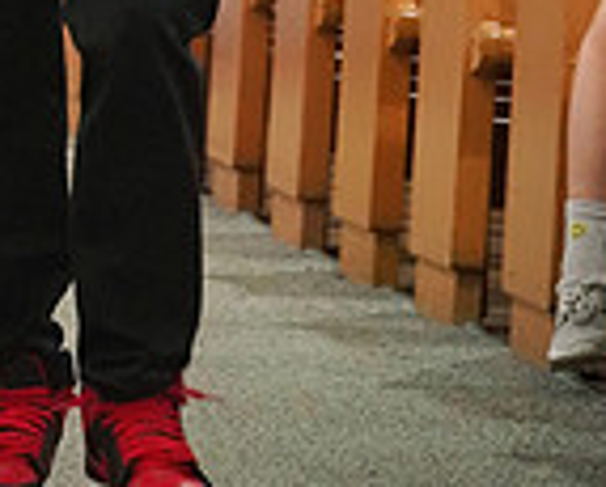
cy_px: -457
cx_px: 4
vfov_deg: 3.4
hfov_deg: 4.2
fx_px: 8186
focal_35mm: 455
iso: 6400
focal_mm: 103
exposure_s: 1/100
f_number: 5.6
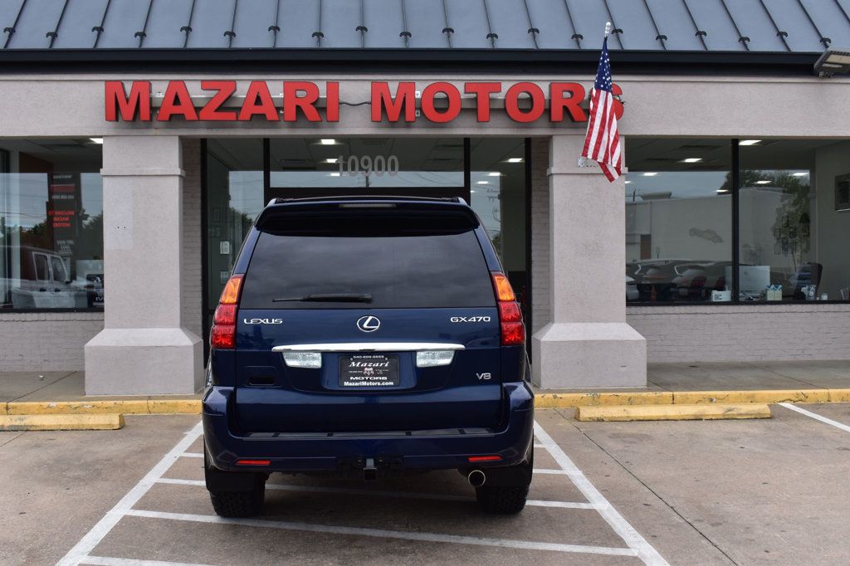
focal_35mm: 42
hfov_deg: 46.4
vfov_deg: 31.9
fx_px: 991
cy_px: 283
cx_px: 425
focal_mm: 28
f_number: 10
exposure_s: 1/200
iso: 400
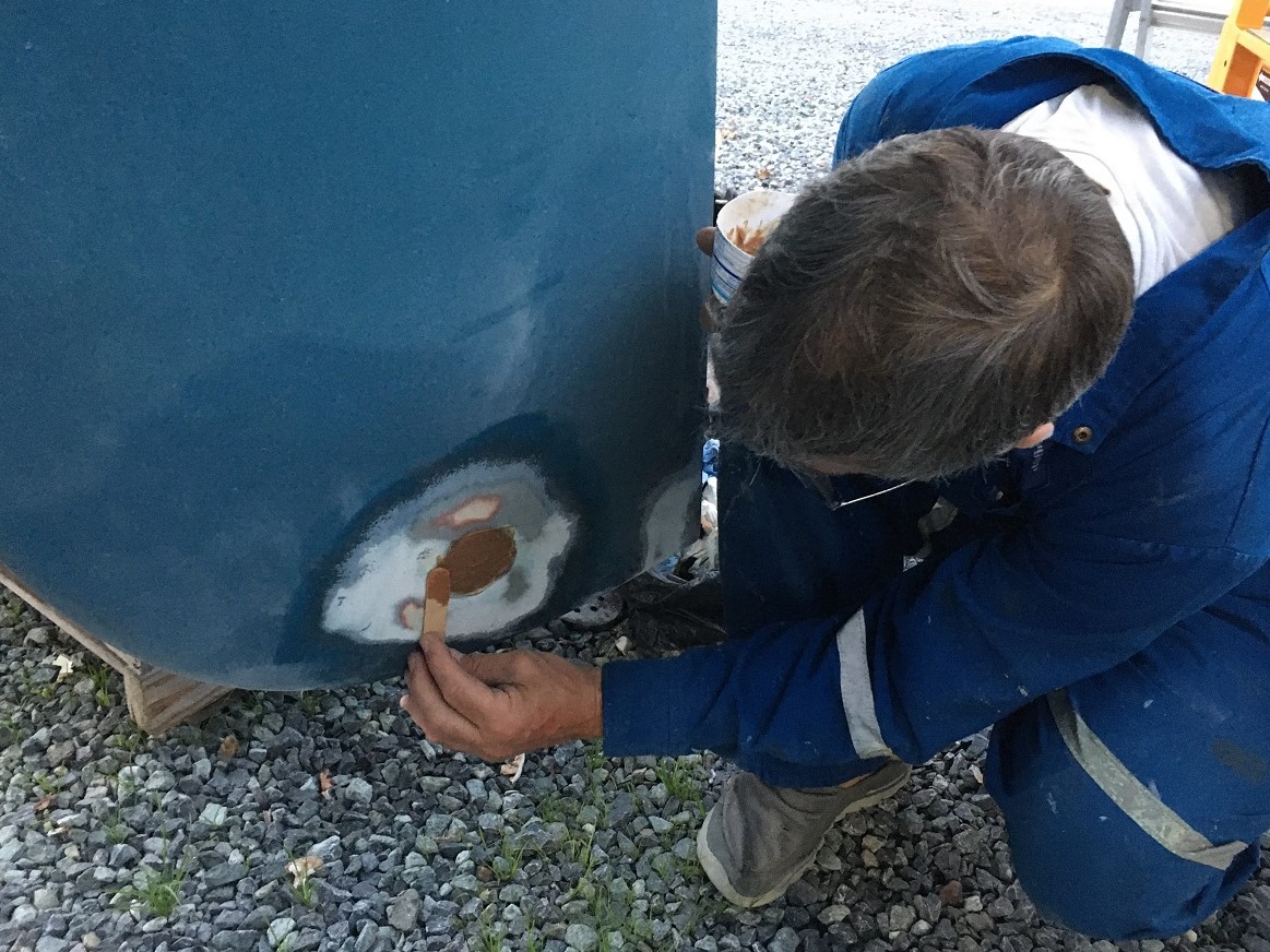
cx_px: 635
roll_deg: -3.4
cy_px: 476
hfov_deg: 61.7
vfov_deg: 48.2
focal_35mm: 29
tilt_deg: -28.5
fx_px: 1064
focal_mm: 4.15
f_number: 2.2
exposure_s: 1/15
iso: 250
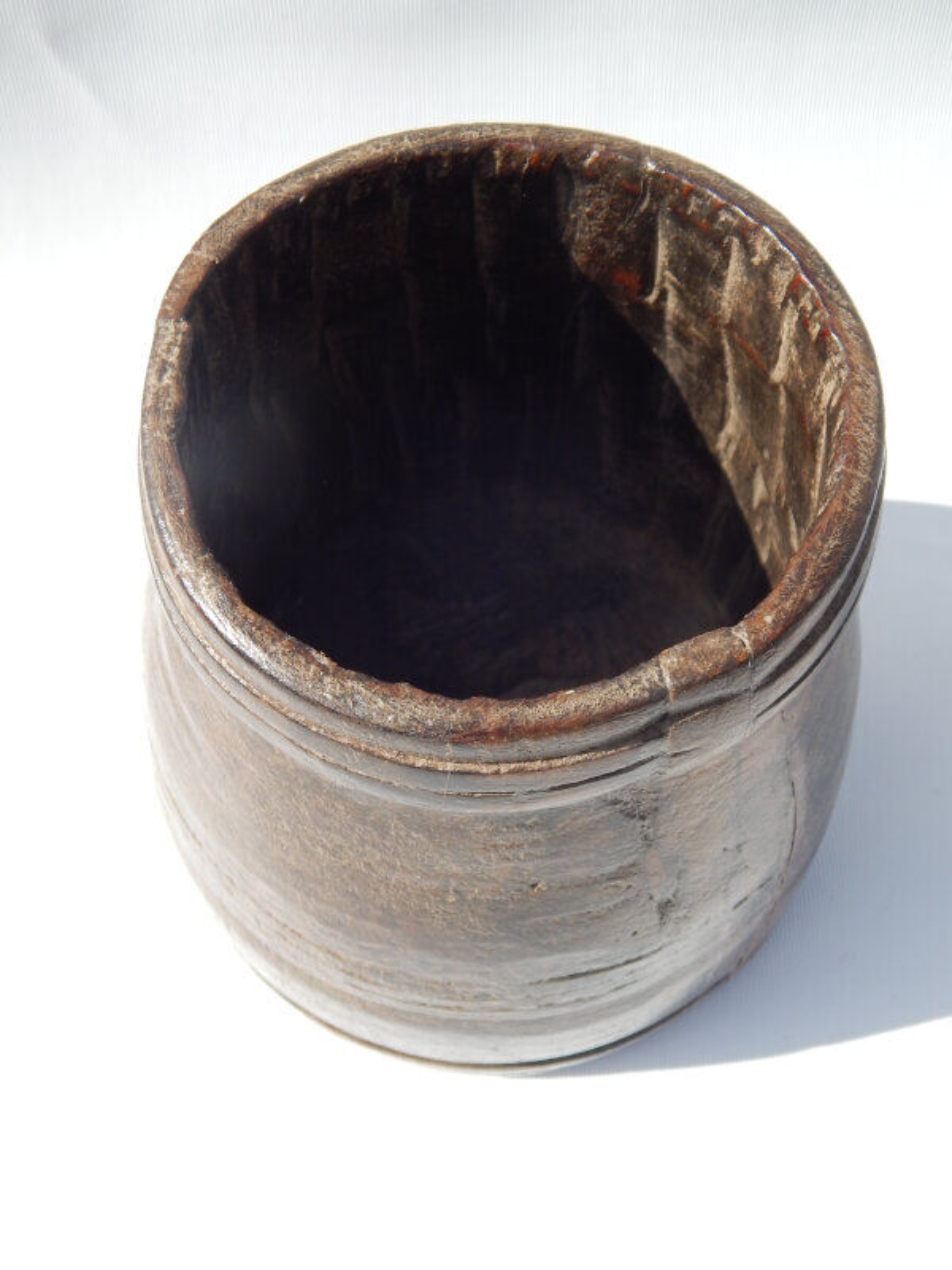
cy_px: 635
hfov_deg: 33.6
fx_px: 1577
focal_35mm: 43
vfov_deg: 43.9
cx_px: 476
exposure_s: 1/800
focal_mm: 7.7
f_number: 3.6
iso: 125
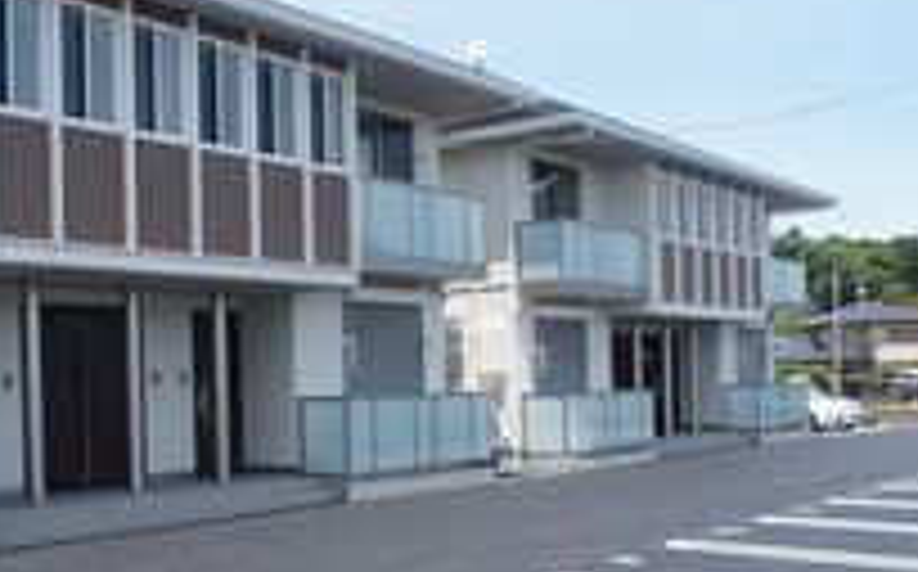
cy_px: 392
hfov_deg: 33.4
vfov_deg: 21.5
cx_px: 243
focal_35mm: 60
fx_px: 1499
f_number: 8
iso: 200
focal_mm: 16
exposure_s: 1/500
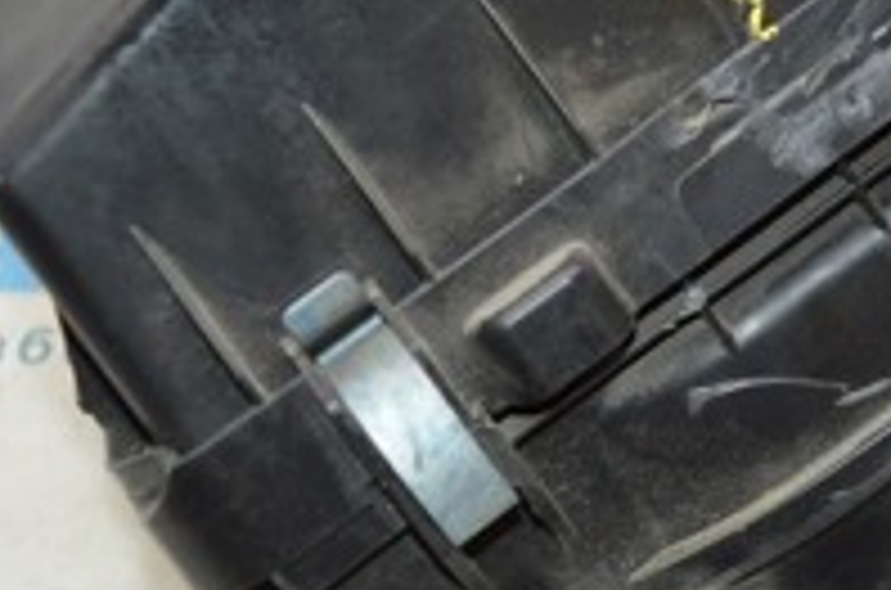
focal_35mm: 97
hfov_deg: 20.8
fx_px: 2395
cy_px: 205
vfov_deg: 14.0
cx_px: 734
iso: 500
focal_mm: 20
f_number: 3.5
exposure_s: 1/60
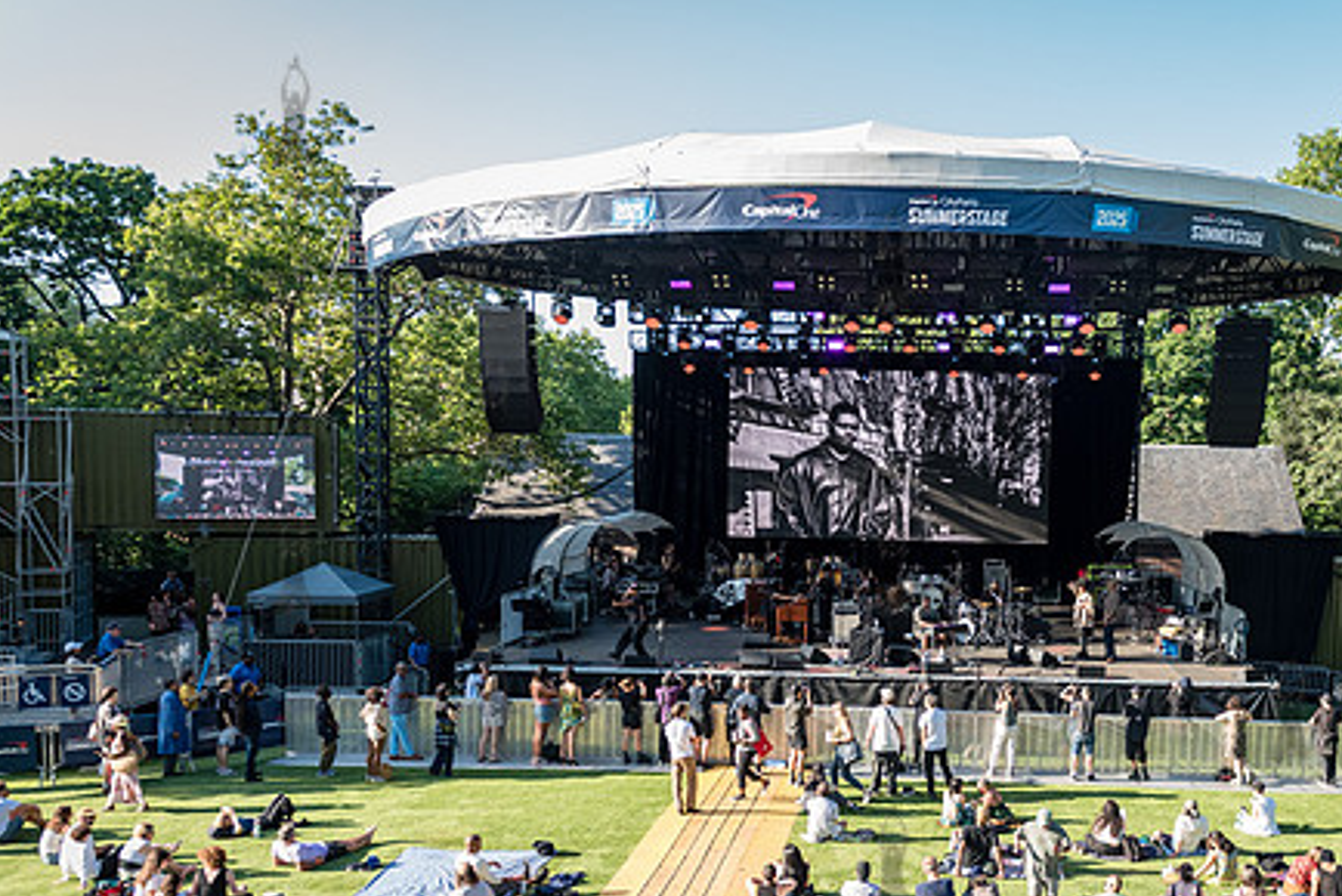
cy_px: 558
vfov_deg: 35.8
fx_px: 1380
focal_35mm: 37
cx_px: 891
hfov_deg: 50.9
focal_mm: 27
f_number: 4.5
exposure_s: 1/1000
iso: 1000
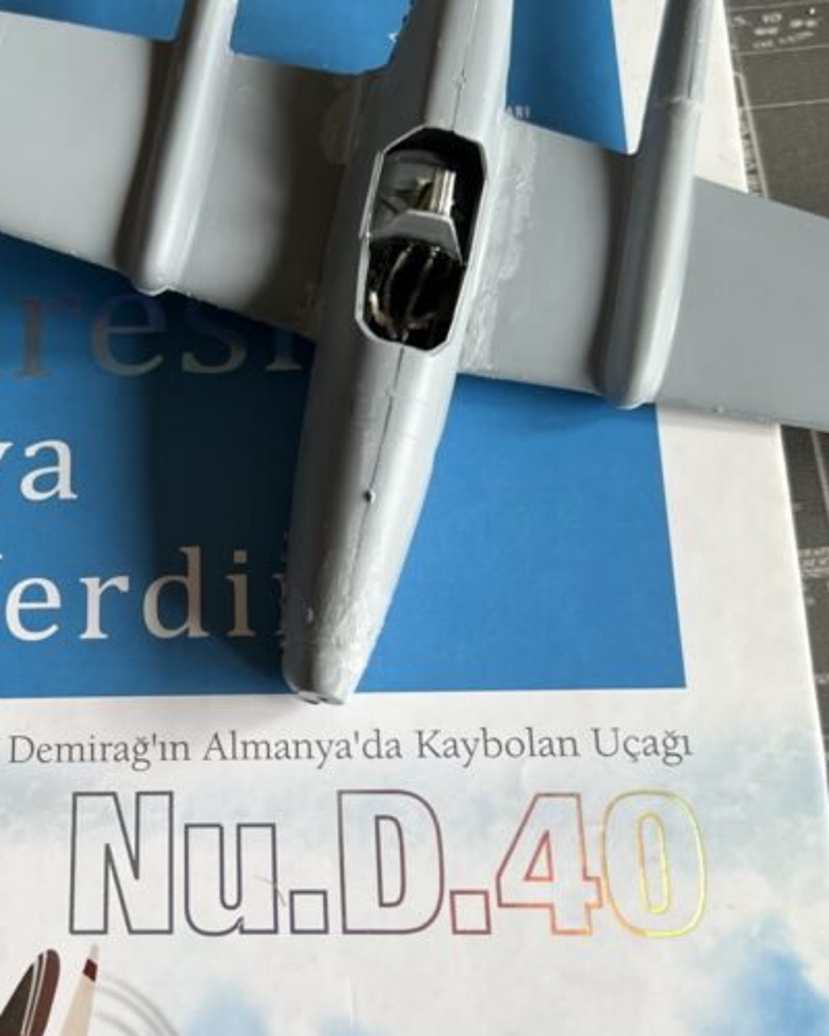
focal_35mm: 52
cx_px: 168
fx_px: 1595
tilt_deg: -70.4
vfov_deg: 35.9
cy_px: 628
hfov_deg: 28.5
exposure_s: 1/121
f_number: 1.5
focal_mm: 5.7
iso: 80
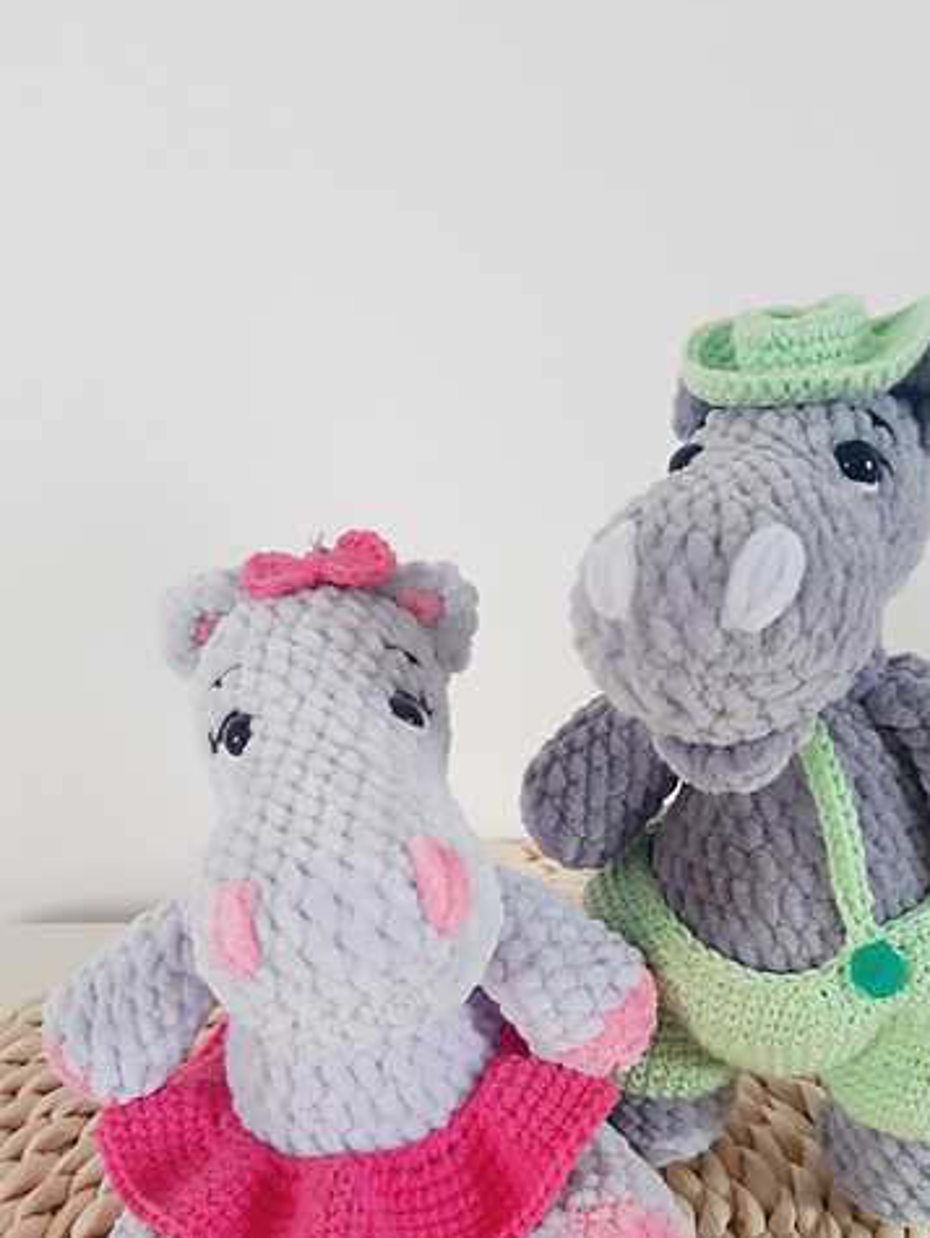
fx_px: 1252
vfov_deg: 51.9
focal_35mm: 35
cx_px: 542
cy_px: 795
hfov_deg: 40.6
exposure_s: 1/33
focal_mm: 3.92
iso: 50
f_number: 1.7
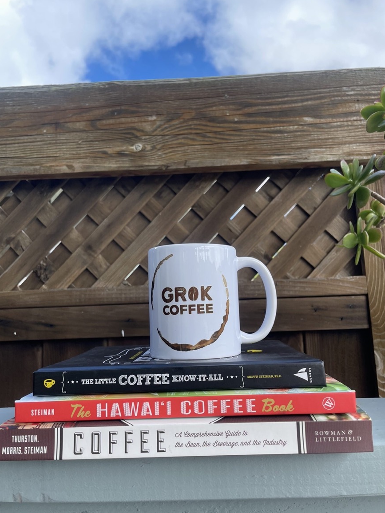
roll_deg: +2.2
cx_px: 191
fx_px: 400
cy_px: 262
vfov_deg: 65.3
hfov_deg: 51.4
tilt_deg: +6.0
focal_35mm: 27
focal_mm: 4.2
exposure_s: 1/725
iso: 32
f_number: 1.6
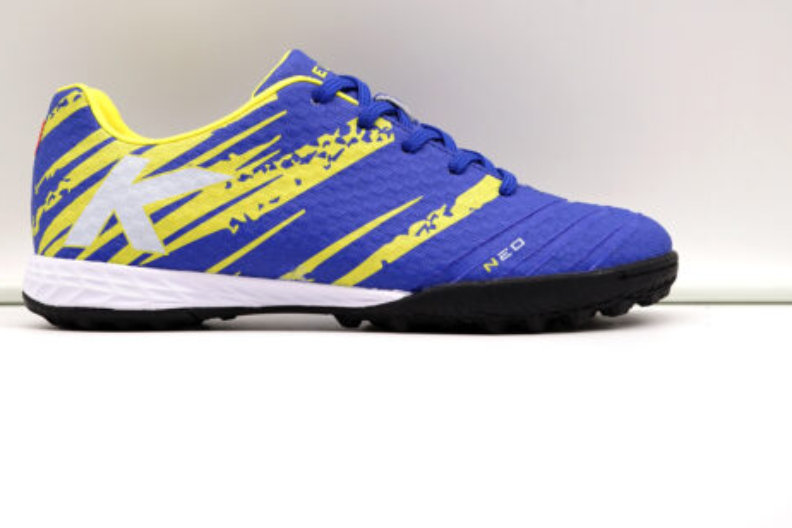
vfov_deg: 20.9
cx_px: 341
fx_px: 1430
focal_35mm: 65
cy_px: 192
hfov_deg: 30.9
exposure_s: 1/125
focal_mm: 50
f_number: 5.6
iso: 800
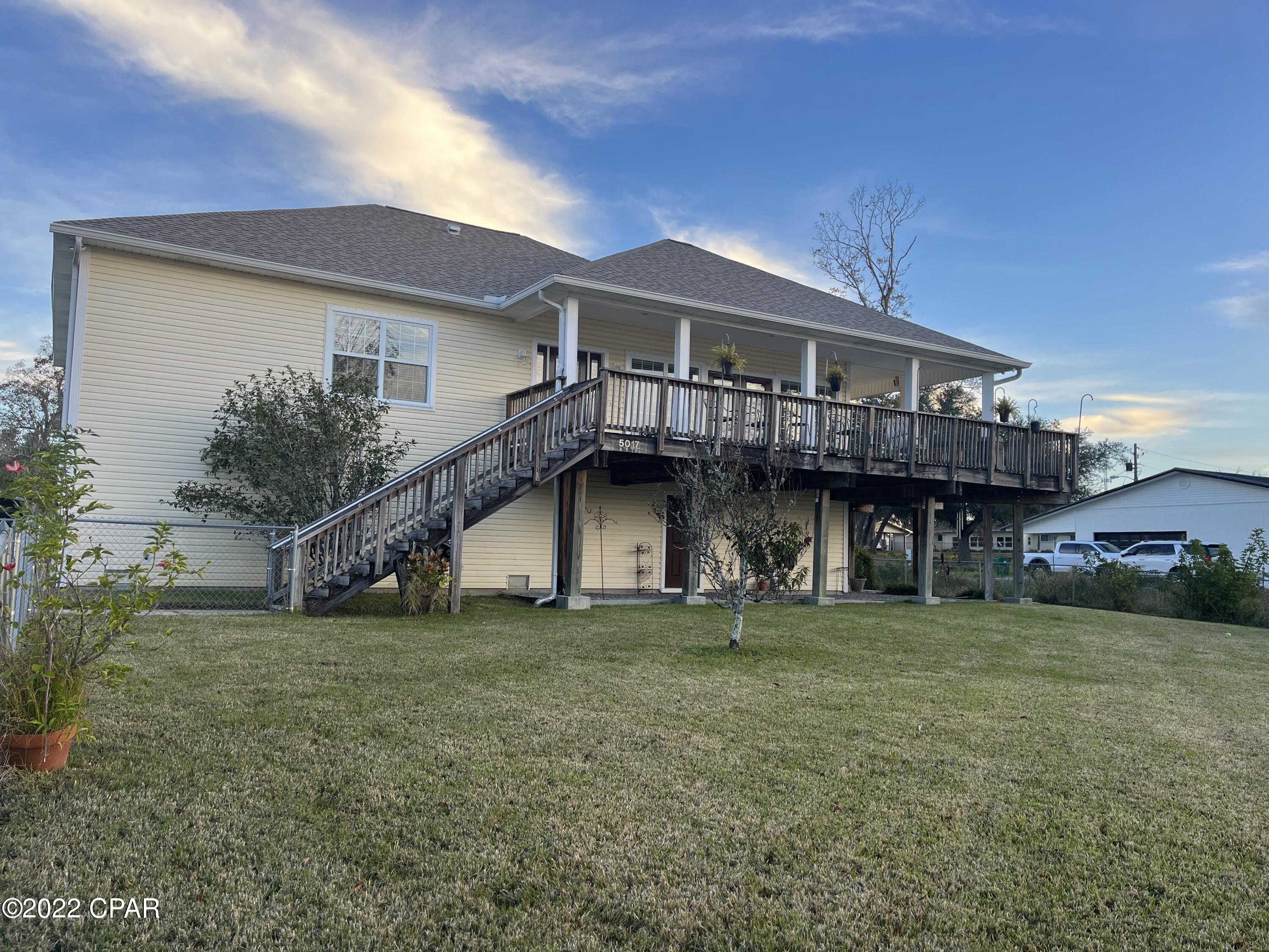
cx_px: 634
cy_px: 476
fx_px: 953
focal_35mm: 26
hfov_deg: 67.3
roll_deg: -0.9
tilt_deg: +4.2
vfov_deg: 53.1
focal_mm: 5.1
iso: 40
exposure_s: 1/231
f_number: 1.6
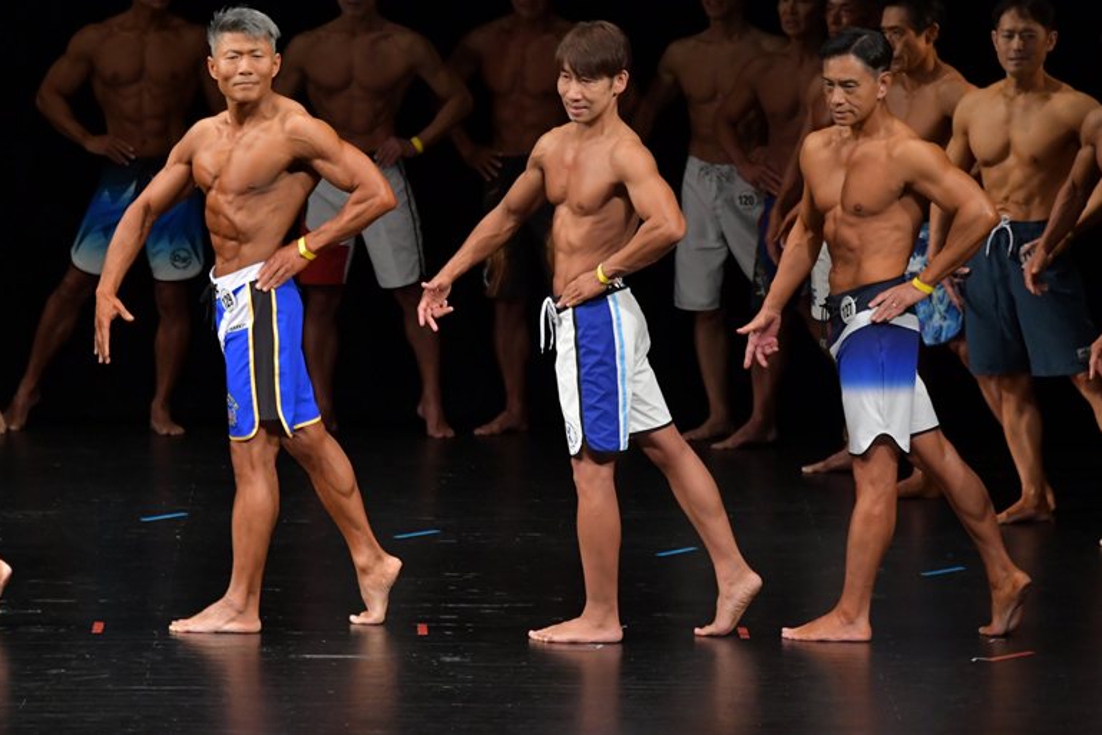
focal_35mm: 272
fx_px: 8327
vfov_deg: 5.1
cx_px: 548
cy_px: 367
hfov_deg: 7.6
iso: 3200
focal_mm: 180
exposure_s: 1/400
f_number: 5.6
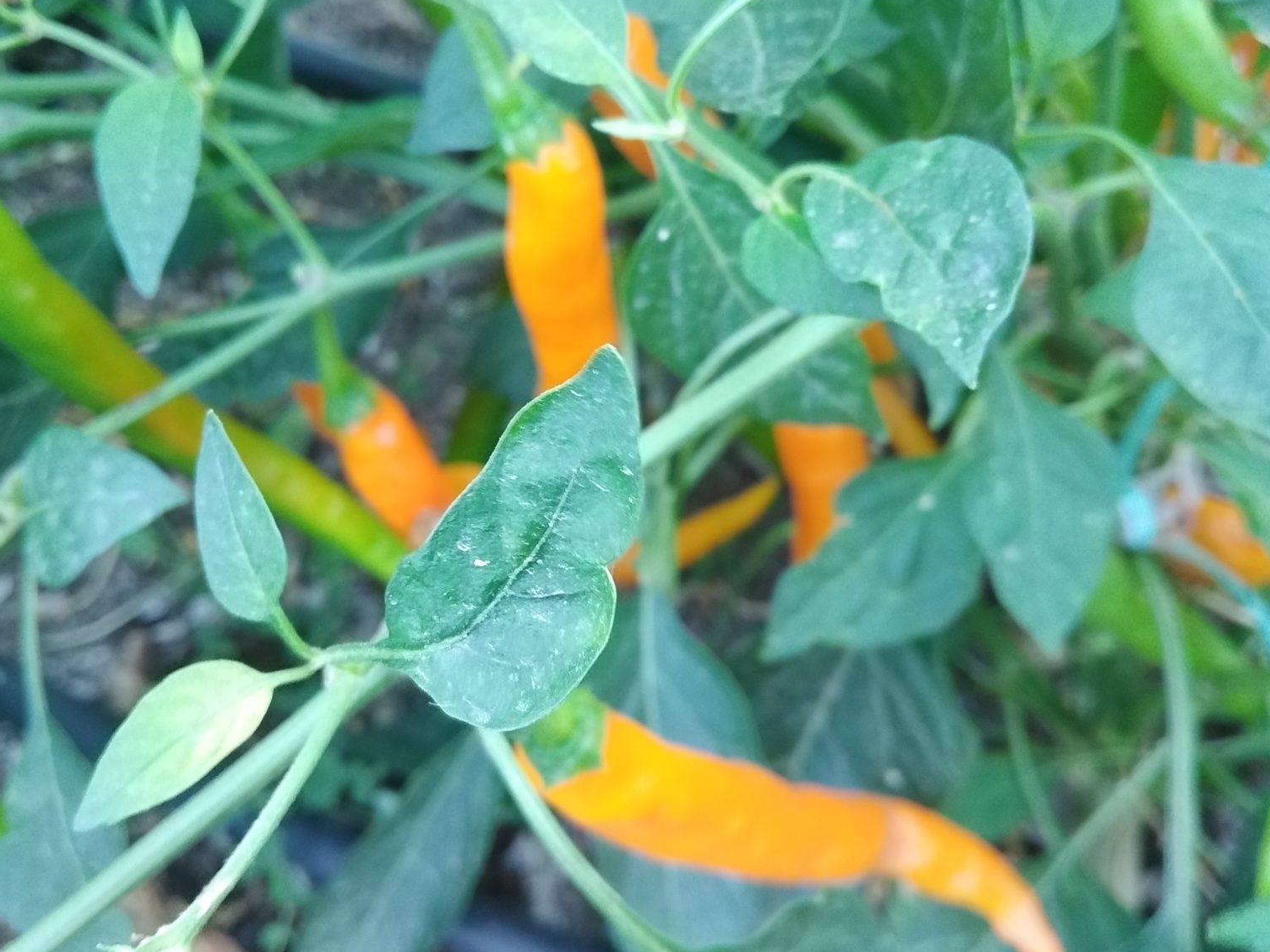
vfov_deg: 42.9
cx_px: 613
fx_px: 1211
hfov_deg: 55.3
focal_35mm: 33
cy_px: 507
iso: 412
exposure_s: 1/25
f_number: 1.8
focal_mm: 3.62
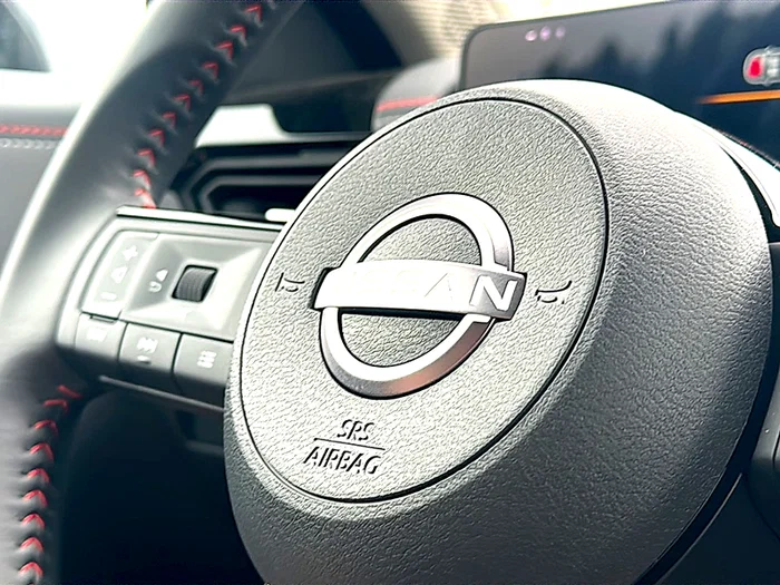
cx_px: 390
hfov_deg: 42.1
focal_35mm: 45
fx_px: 1014
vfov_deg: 32.2
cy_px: 292
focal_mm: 6.86
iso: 50
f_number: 1.78
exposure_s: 1/66
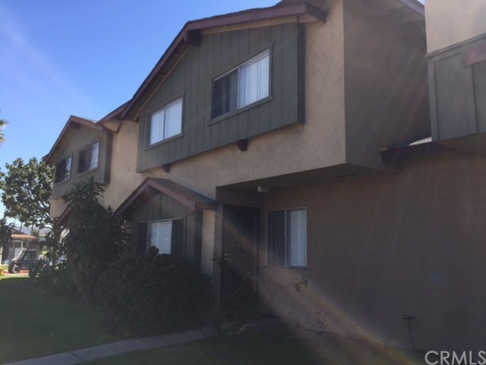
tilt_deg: +11.6
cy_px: 182
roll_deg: -1.9
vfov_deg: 48.2
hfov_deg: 61.7
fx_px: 407
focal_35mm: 29
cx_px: 243
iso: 32
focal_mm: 4.15
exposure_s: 1/860
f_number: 2.2
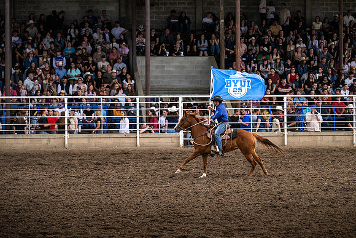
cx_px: 206
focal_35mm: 136
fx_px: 1348
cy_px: 97
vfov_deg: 10.1
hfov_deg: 15.0
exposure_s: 1/10000
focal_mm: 115
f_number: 2.8
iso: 1250
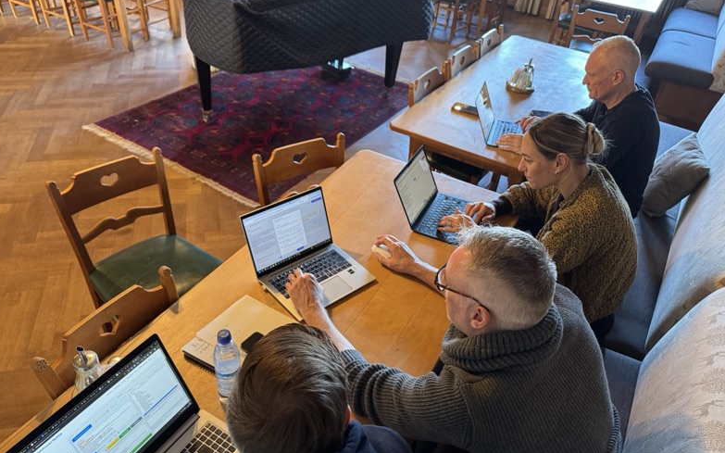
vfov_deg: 47.4
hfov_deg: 70.4
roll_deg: -4.7
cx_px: 356
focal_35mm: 26
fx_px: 514
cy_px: 259
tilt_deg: -40.9
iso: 400
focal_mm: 6.76
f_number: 1.78
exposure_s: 1/50
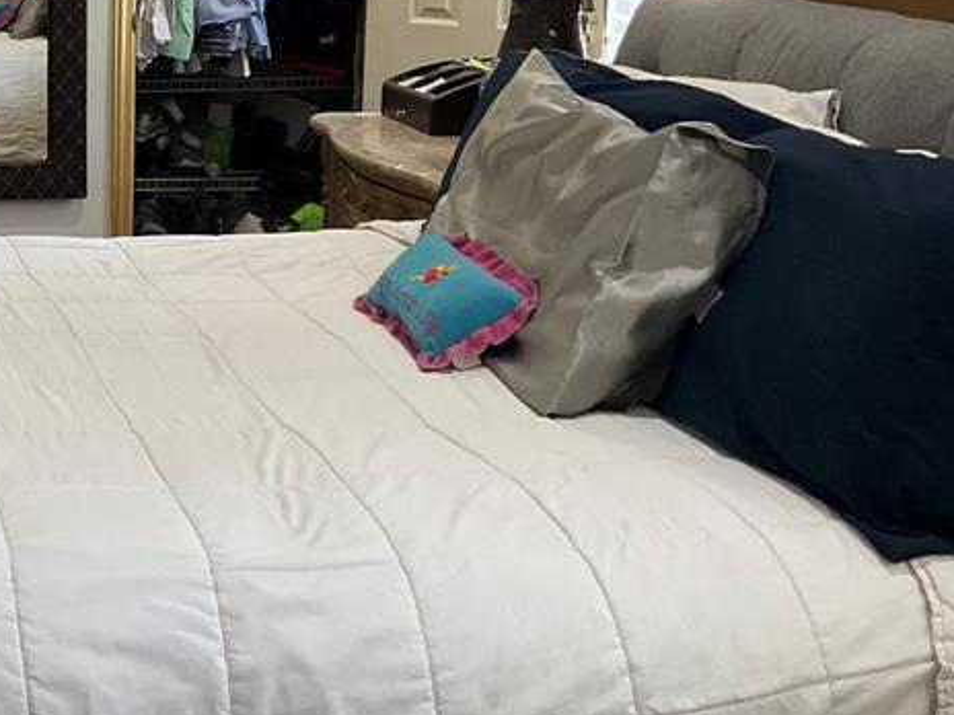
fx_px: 1764
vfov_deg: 22.5
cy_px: 103
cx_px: -29
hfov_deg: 28.2
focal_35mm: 64
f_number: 1.8
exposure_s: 1/60
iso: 100
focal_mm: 3
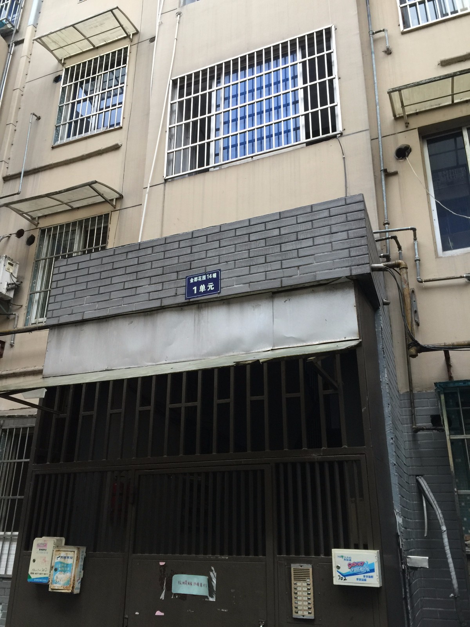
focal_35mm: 29
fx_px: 525
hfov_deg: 48.2
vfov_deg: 61.7
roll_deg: -1.0
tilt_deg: +23.9
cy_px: 314
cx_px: 235
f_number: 2.2
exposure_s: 1/30
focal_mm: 4.15
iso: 32
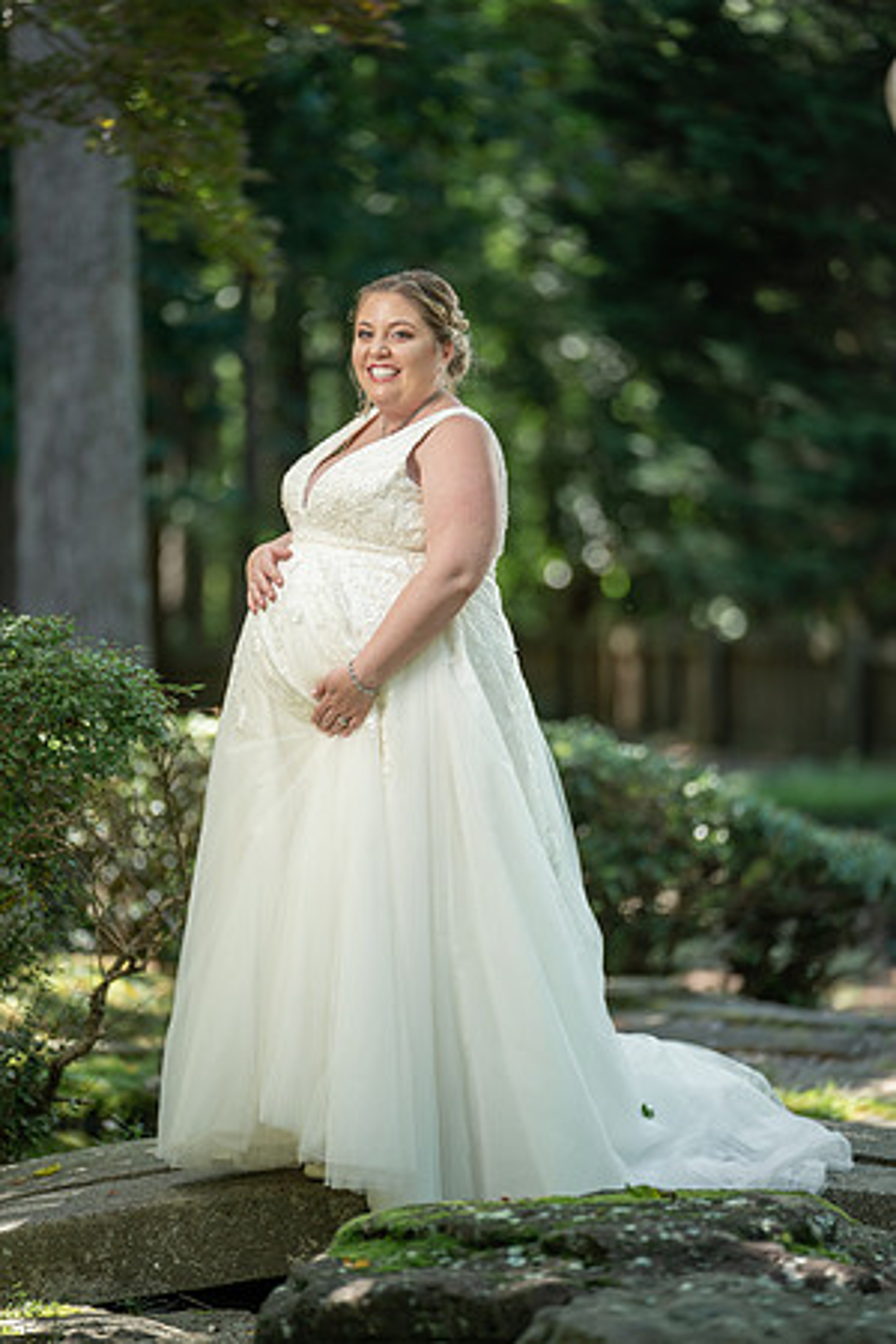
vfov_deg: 12.5
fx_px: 6160
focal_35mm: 165
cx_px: 448
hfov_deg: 8.3
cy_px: 672
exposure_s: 1/200
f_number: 2.8
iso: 125
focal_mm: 165
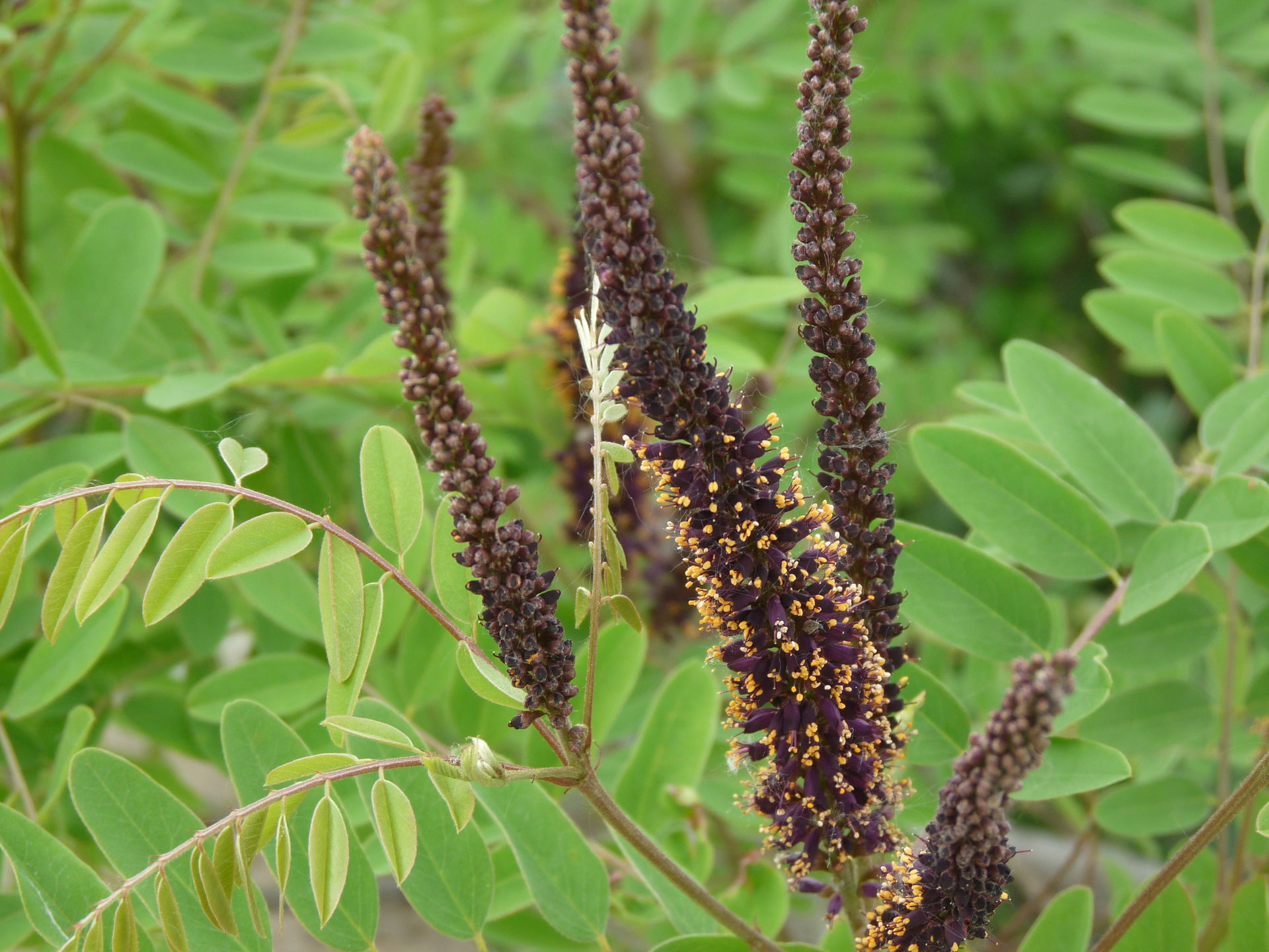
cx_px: 634
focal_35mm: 109
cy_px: 476
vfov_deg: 13.6
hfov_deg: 18.0
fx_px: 3996
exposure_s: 1/160
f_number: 4
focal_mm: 19.4
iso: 100
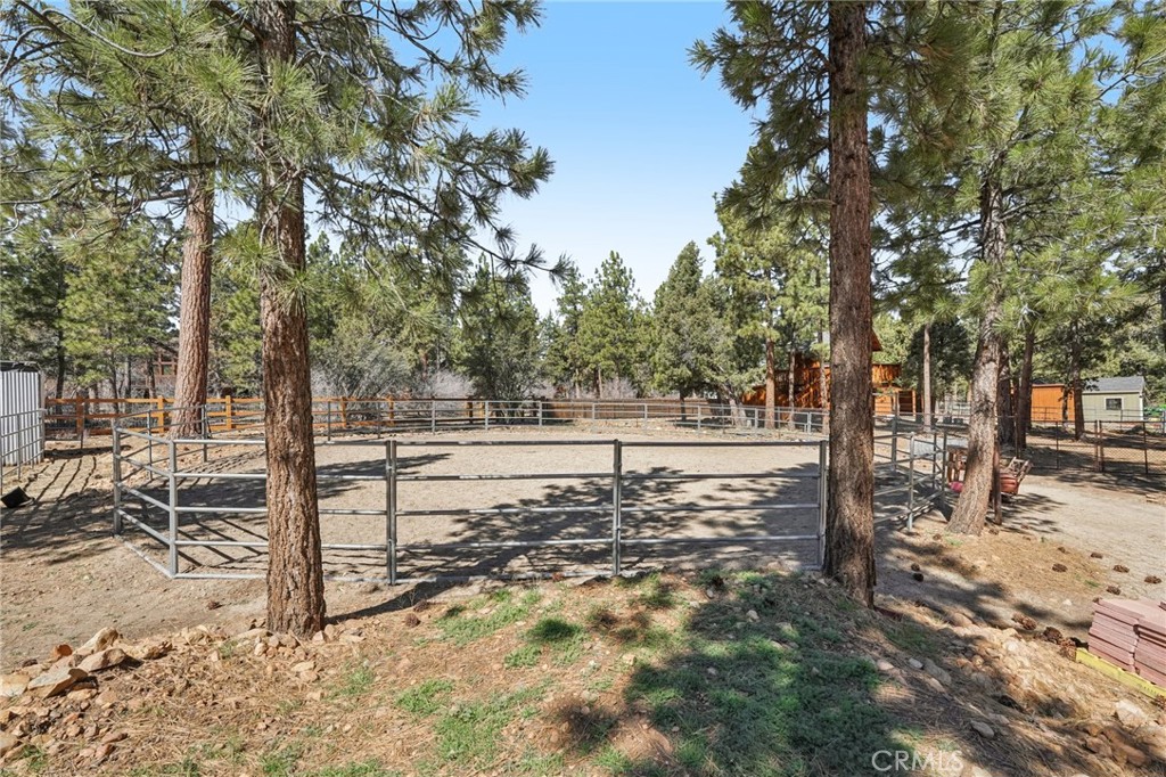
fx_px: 518
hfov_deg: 96.8
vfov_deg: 73.7
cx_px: 583
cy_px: 388
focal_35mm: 16
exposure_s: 1/750
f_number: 8
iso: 400
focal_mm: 16
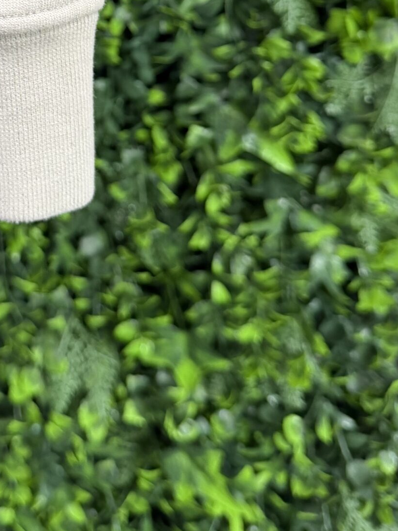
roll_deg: -3.6
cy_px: -33
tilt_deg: -14.0
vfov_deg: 31.1
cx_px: 35
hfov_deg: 25.3
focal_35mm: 56
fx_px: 858
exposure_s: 1/50
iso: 200
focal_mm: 6.76
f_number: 1.78
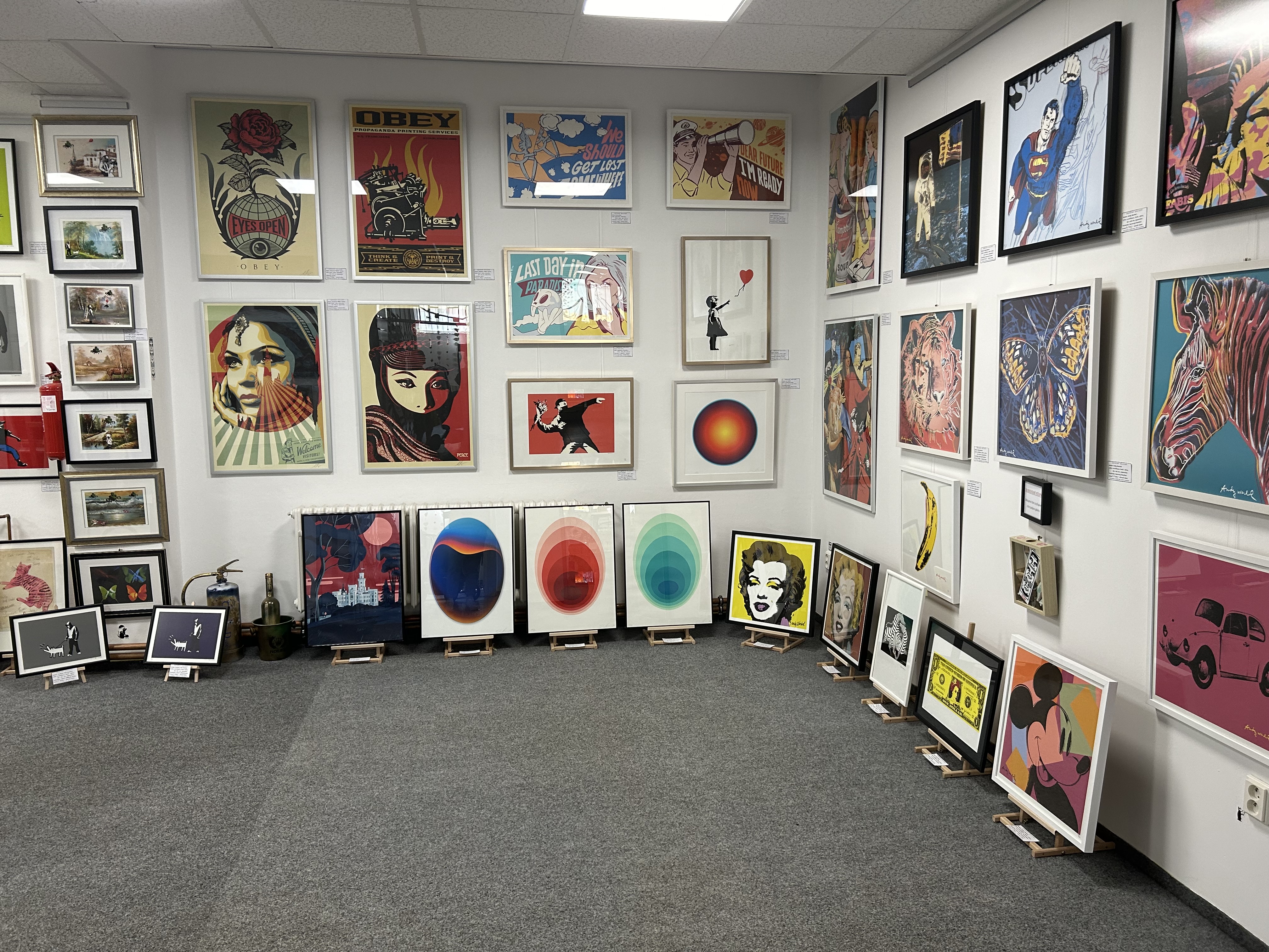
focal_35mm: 26
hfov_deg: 67.3
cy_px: 476
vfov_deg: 53.1
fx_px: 953
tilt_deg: -6.8
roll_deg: +1.0
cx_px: 634
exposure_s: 1/100
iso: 125
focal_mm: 5.7
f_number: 1.5
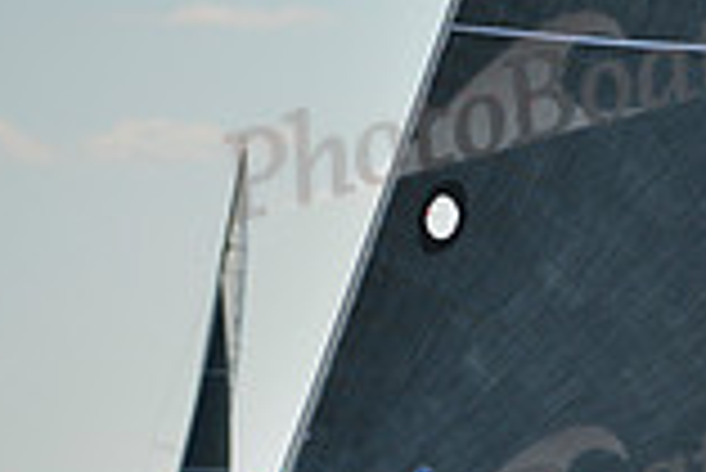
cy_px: 690
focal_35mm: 740
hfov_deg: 2.8
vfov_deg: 1.9
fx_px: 14525
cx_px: 1093
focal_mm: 200
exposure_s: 1/1600
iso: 200
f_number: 4
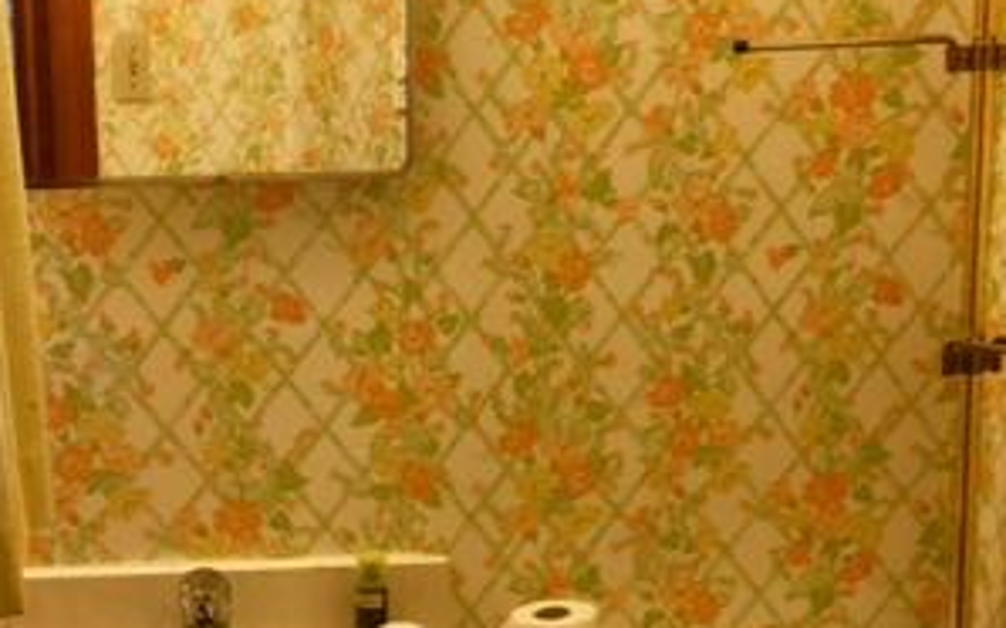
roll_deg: -0.2
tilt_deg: -16.8
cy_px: 500
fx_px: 1809
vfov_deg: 19.5
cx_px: 483
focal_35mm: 66
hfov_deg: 31.1
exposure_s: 1/30
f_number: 2.2
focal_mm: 4.15
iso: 40
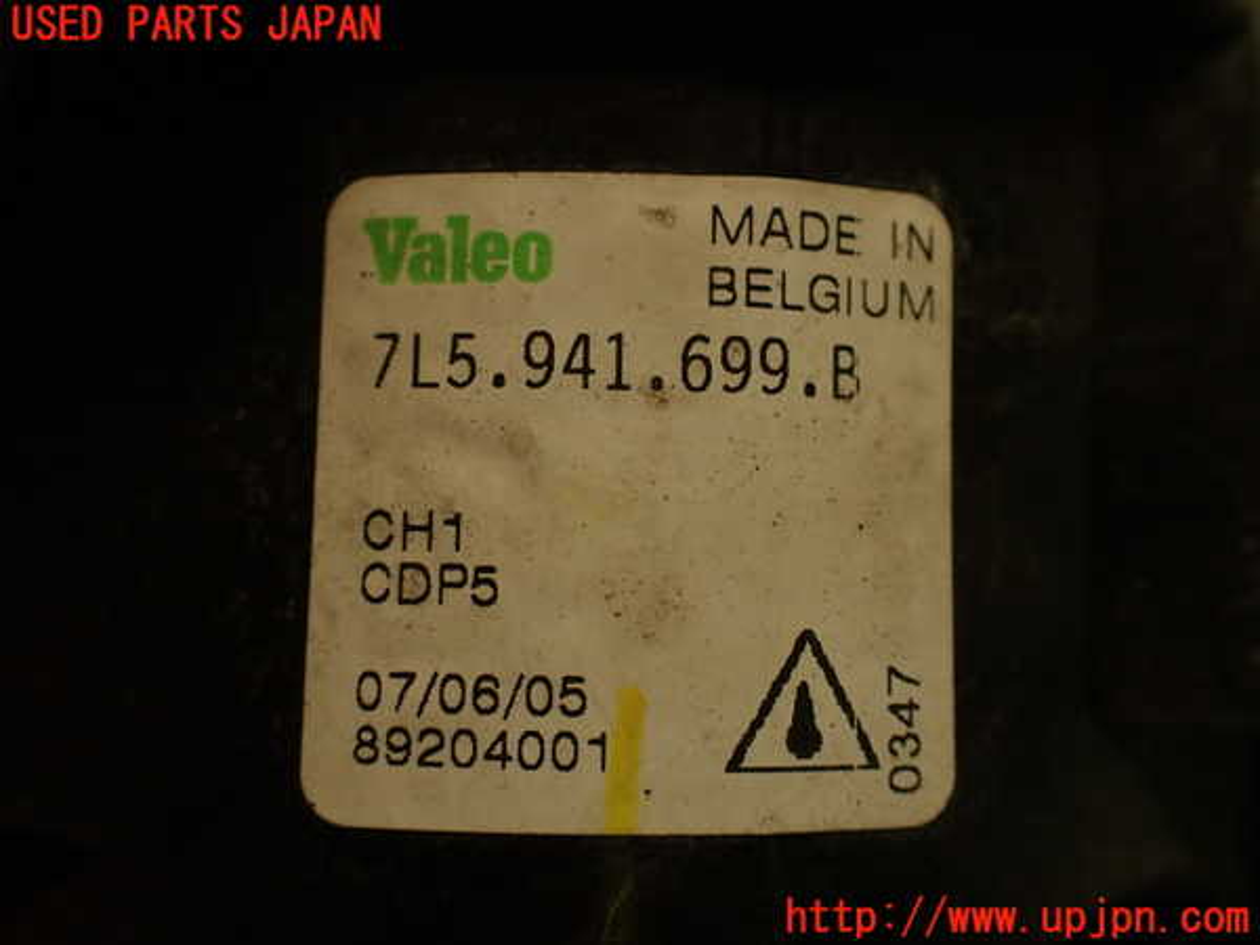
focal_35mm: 32
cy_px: 472
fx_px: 1165
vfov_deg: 44.2
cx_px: 630
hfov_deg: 56.8
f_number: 2.4
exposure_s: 1/60
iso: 200
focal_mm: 5.79
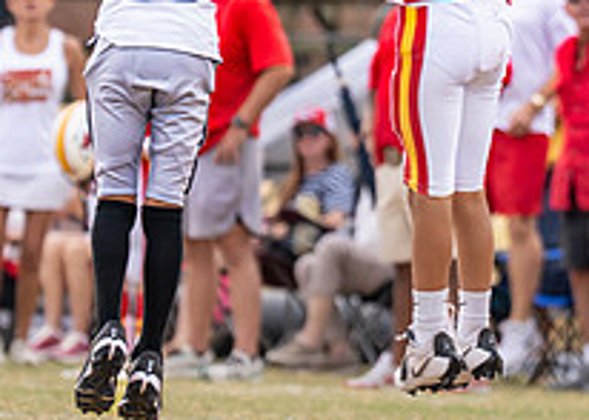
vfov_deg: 2.0
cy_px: 156
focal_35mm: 707
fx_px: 11823
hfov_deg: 2.9
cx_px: 288
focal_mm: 168
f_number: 2.8
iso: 160
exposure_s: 1/1600
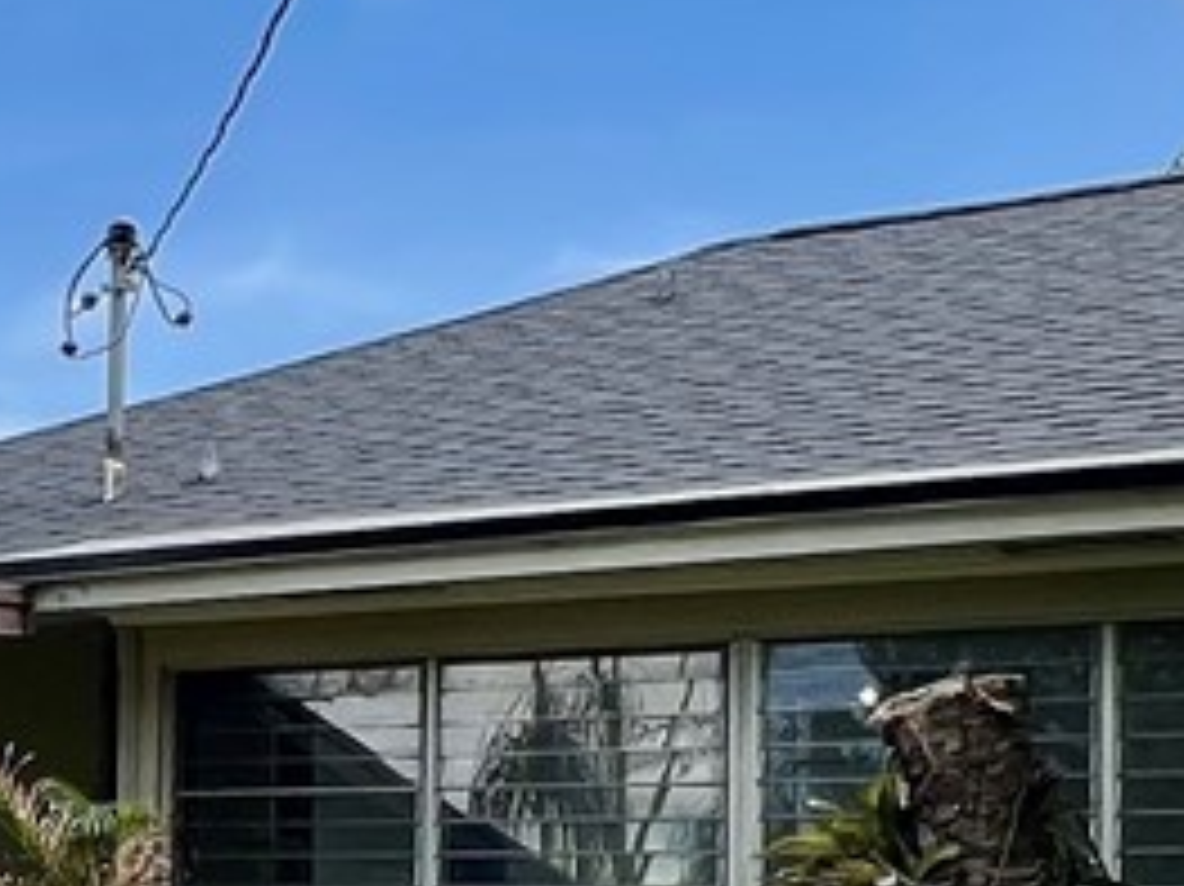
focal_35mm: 79
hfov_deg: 21.8
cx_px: -432
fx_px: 2701
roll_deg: -1.2
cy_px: 899
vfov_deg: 18.2
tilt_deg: +1.5
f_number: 1.8
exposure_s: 1/612
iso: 32
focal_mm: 1.57
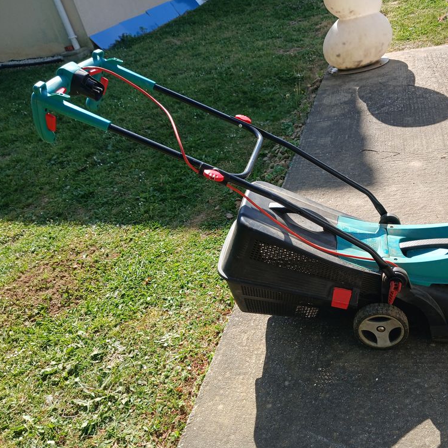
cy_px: 224
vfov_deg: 51.1
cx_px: 275
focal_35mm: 32
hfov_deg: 50.7
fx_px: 469
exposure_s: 1/217
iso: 20
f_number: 1.8
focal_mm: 3.98
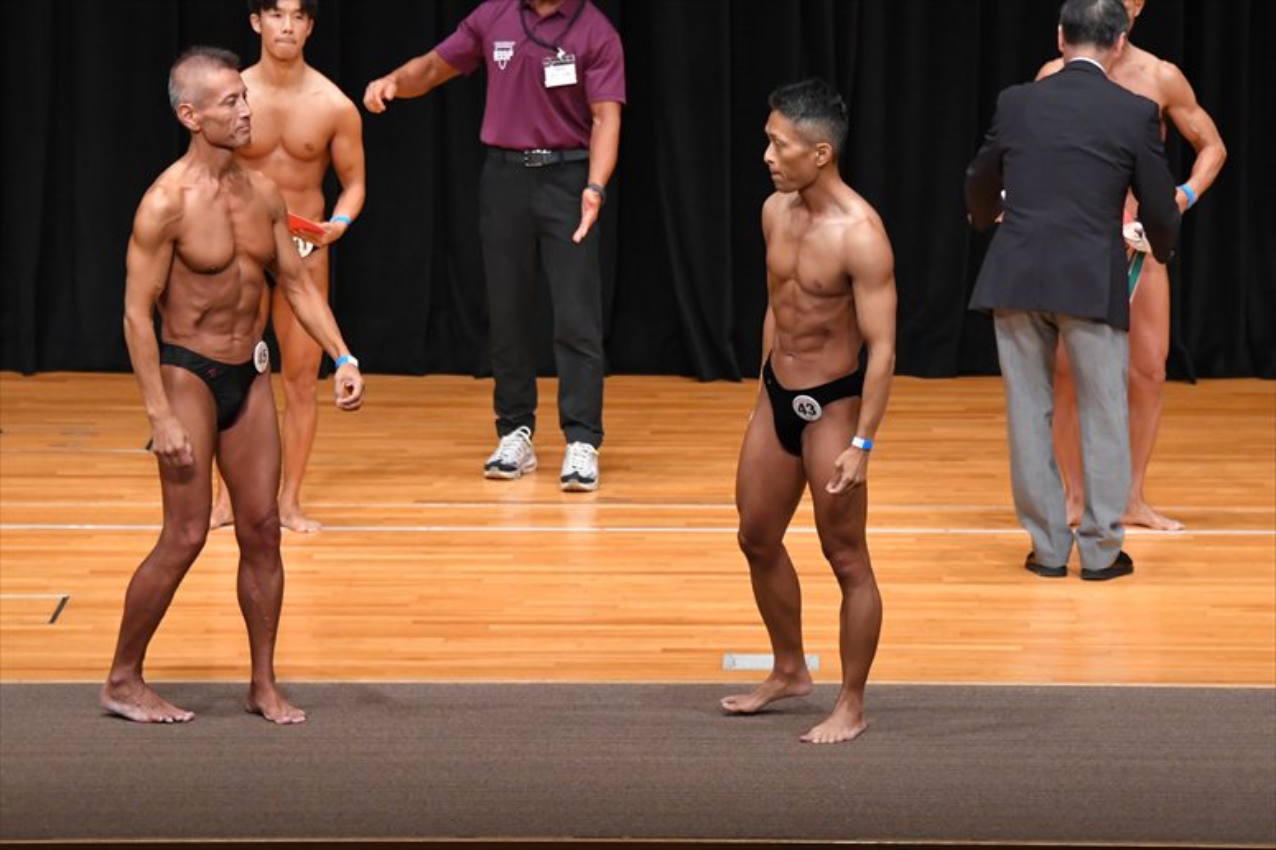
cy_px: 425
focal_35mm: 225
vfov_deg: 6.1
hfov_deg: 9.2
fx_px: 7971
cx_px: 638
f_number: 5.6
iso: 4000
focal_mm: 150
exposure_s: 1/400
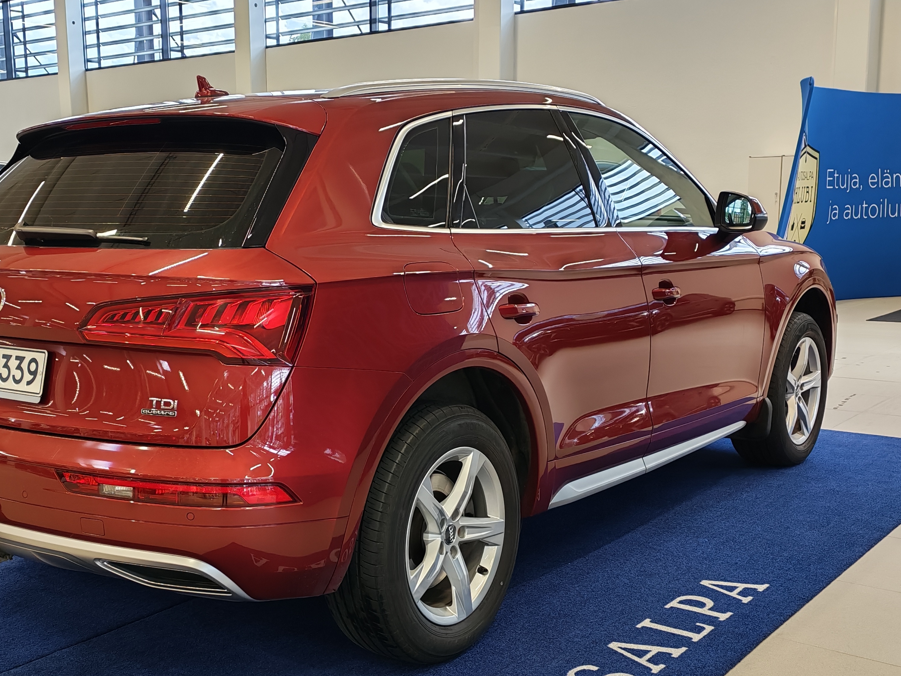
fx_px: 1171
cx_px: 349
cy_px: 393
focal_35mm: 45
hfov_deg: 41.8
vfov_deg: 32.1
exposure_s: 1/100
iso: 112
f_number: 1.9
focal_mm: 6.12
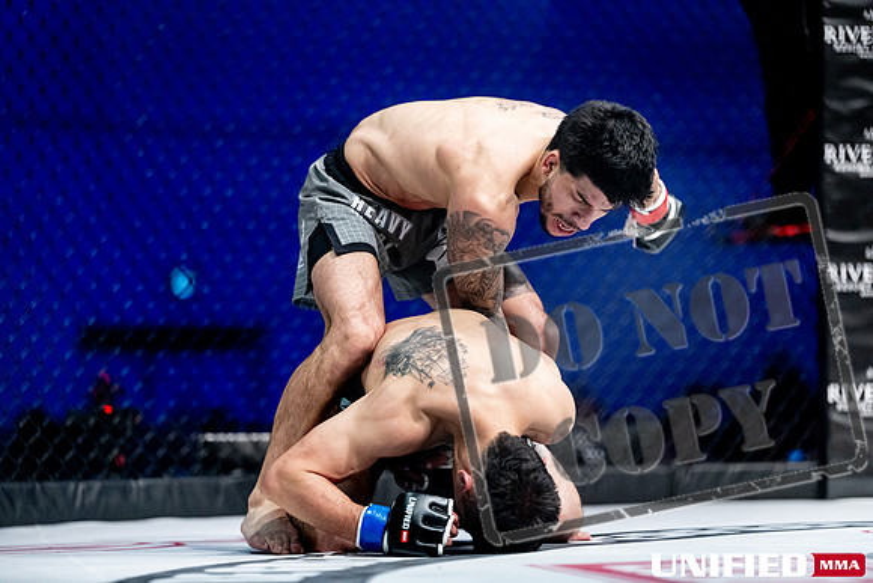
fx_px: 2814
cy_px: 292
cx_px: 436
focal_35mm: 116
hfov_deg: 17.6
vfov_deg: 11.8
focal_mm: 116
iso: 3200
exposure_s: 1/1250
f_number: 2
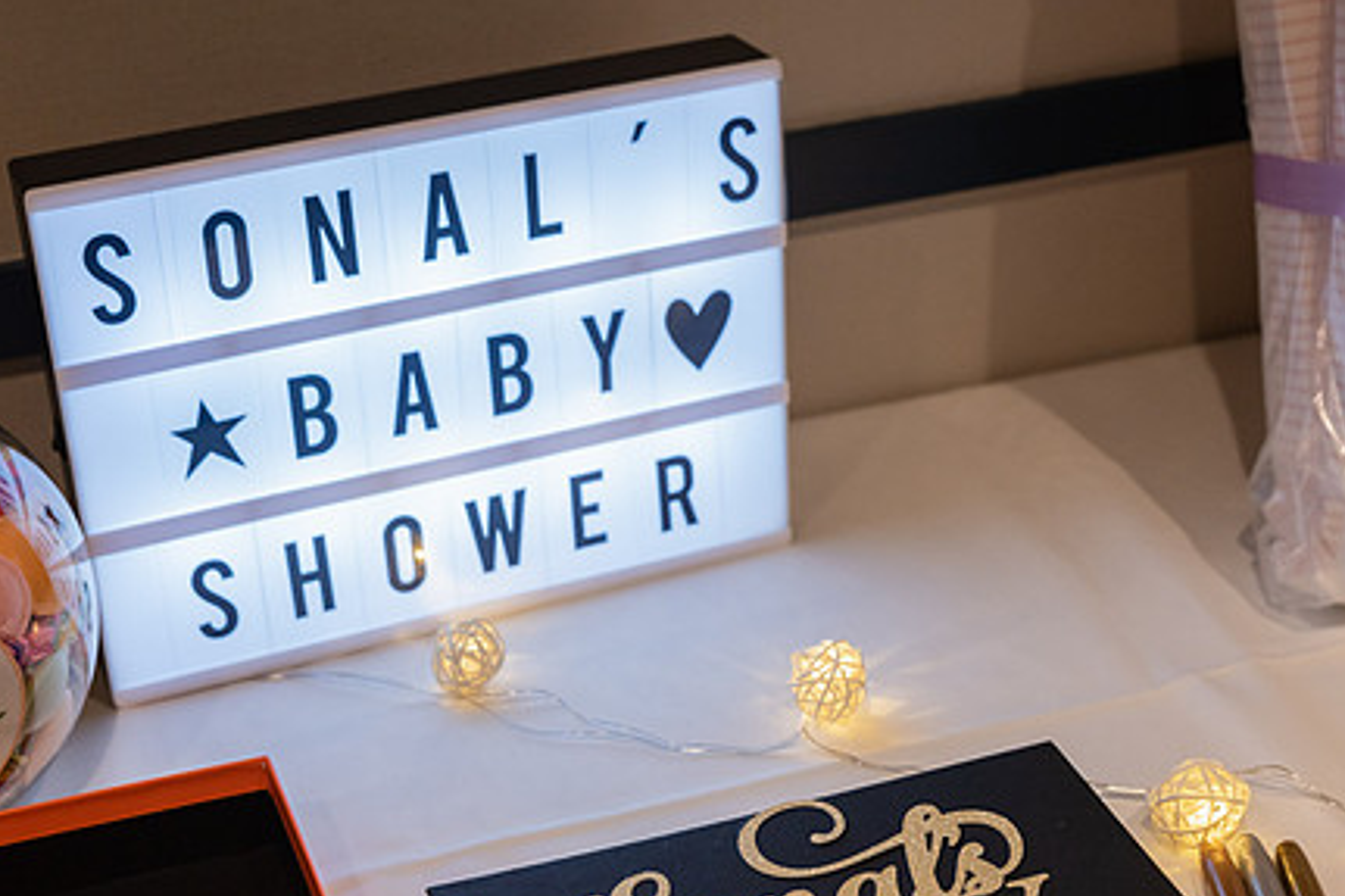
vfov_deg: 19.4
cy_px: 595
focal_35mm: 70
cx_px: 668
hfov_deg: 28.9
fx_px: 2614
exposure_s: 1/160
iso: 2000
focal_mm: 52
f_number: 4.5
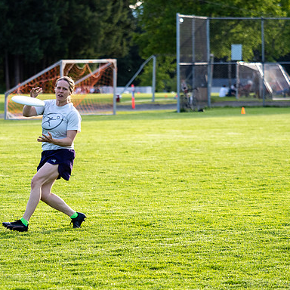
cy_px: 151
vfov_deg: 8.7
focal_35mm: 200
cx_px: 83
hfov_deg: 8.7
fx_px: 1896
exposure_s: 1/1000
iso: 250
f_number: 2.8
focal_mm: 75
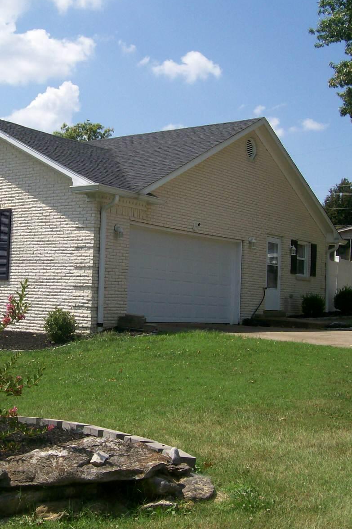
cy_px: 266
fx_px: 748
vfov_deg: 38.9
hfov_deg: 26.0
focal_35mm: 51
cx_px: 72
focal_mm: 6
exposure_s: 1/618
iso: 80
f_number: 4.8
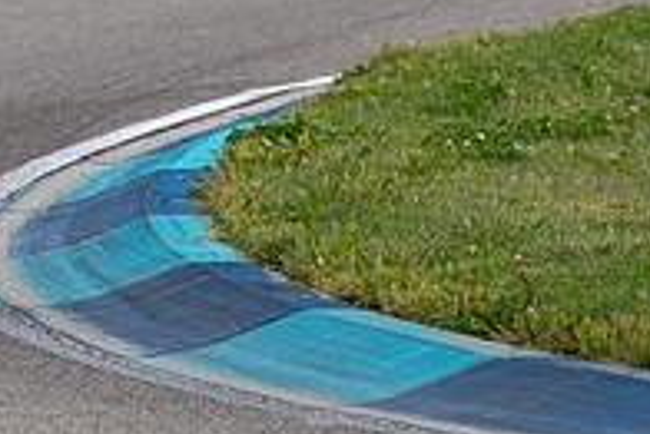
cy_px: 105
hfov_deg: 1.8
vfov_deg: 1.2
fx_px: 20110
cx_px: -344
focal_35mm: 1113
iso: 360
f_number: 5.6
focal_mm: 280
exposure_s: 1/1250
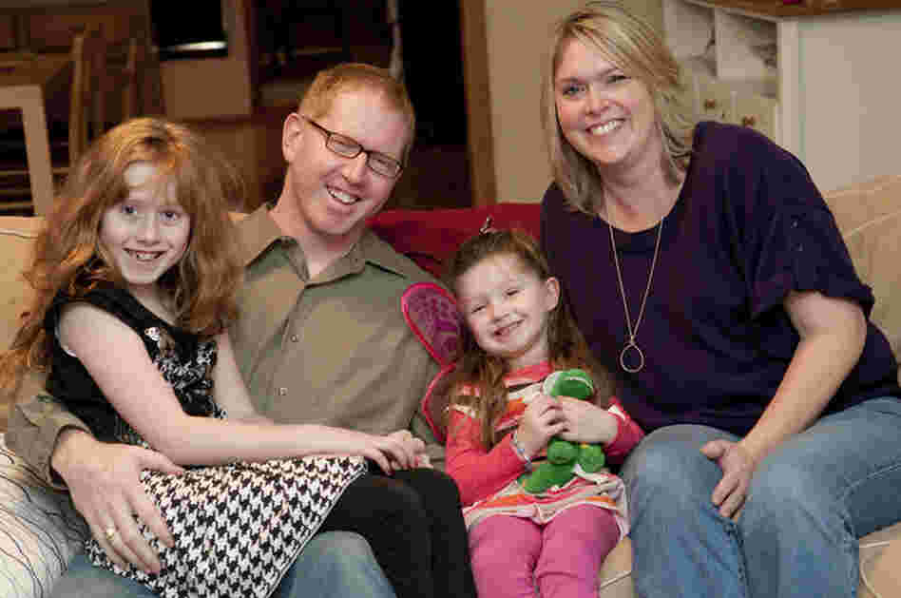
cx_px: 450
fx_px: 1799
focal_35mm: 72
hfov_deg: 28.1
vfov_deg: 18.9
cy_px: 299
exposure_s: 1/100
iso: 640
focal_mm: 48
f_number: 4
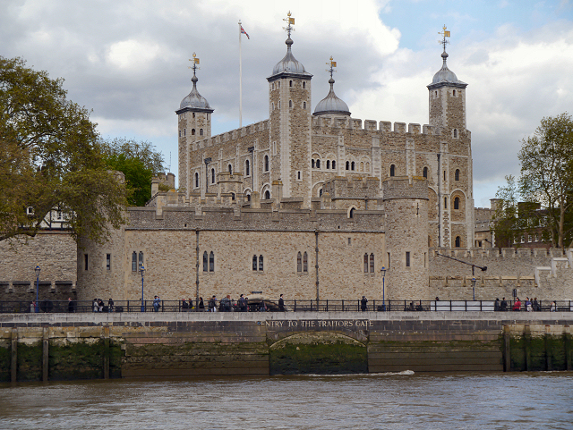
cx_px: 286
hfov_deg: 23.3
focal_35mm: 84
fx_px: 1391
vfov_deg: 17.6
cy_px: 215
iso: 200
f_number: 8
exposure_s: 1/250
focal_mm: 42
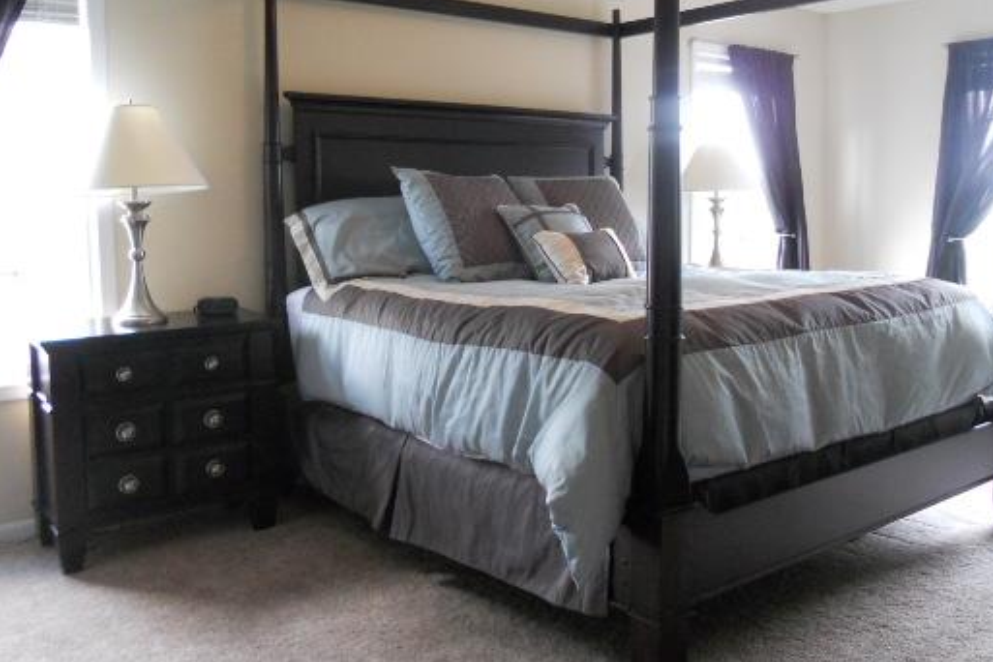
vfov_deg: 37.8
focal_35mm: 35
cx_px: 554
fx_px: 965
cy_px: 277
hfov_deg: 54.3
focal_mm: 4.9
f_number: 3.2
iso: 400
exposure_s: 1/30
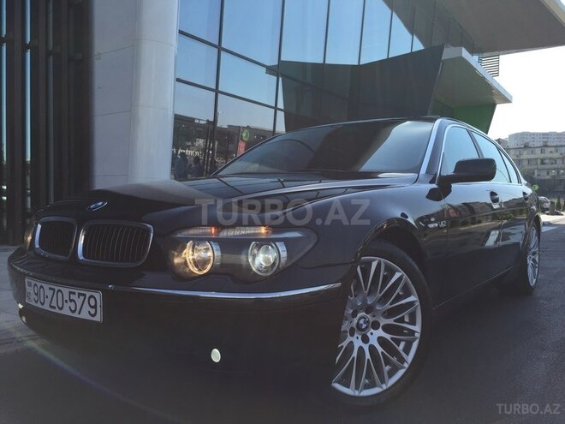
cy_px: 212
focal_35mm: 29
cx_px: 282
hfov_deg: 61.7
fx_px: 473
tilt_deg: +0.0
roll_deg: -0.8
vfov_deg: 48.2
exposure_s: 1/1163
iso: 32
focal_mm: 4.15
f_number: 2.2
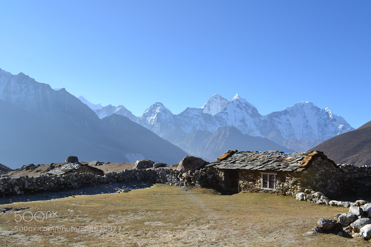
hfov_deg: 53.1
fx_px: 371
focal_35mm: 36
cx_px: 186
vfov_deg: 36.9
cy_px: 124
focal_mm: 24
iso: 100
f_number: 7.1
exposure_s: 1/200
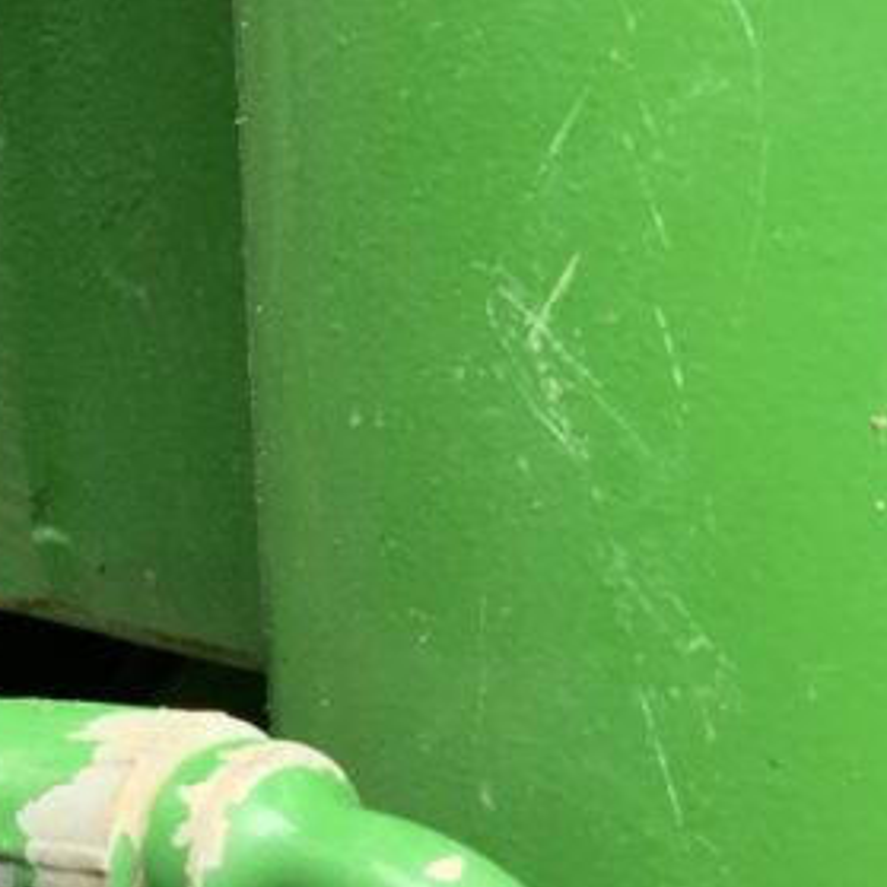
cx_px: -455
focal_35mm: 94
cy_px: 582
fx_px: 2725
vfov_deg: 18.4
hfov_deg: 16.7
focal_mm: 3
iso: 64
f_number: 1.8
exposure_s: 1/113
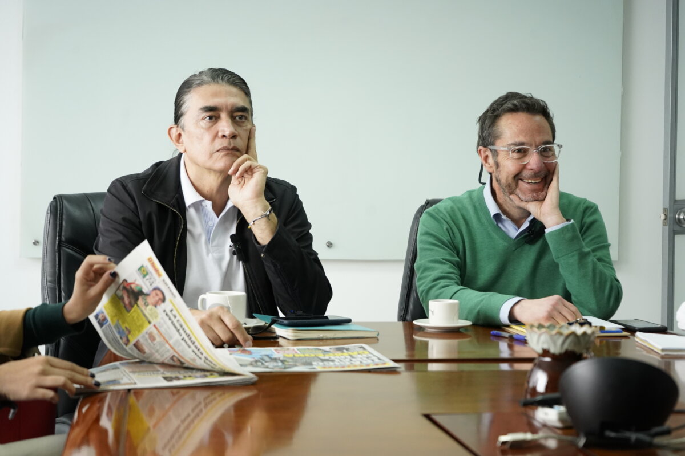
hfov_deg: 28.8
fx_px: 1332
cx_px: 342
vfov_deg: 19.5
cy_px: 228
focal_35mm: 70
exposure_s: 1/400
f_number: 5.6
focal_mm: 70
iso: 4000
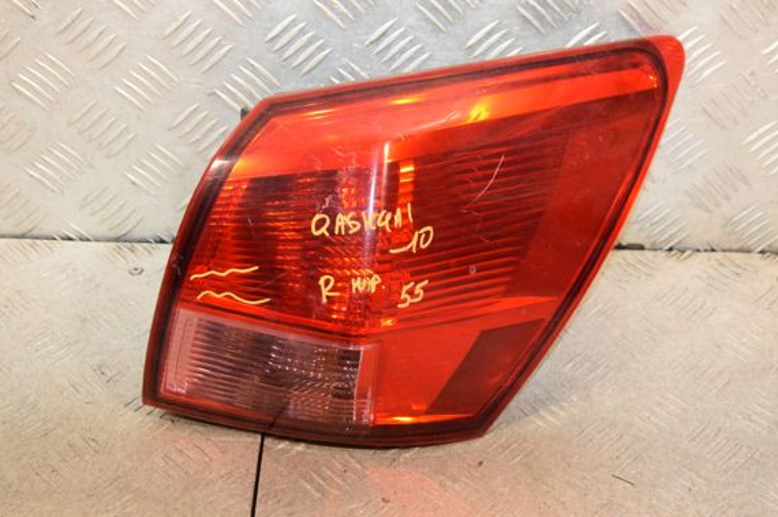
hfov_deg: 31.4
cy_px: 236
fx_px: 1382
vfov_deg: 21.2
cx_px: 433
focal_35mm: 64
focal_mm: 38
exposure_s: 1/200
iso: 1600
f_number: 5.6
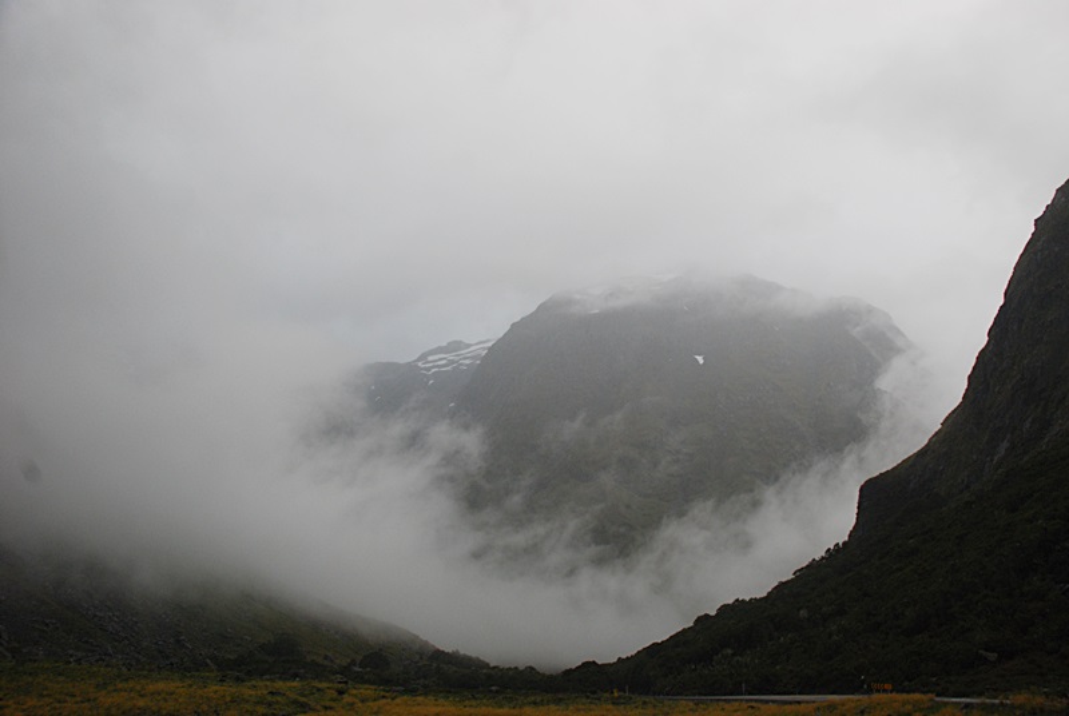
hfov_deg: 61.9
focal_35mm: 30
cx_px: 534
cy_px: 358
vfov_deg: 43.7
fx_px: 892
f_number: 6.3
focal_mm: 20
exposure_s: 1/320
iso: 400
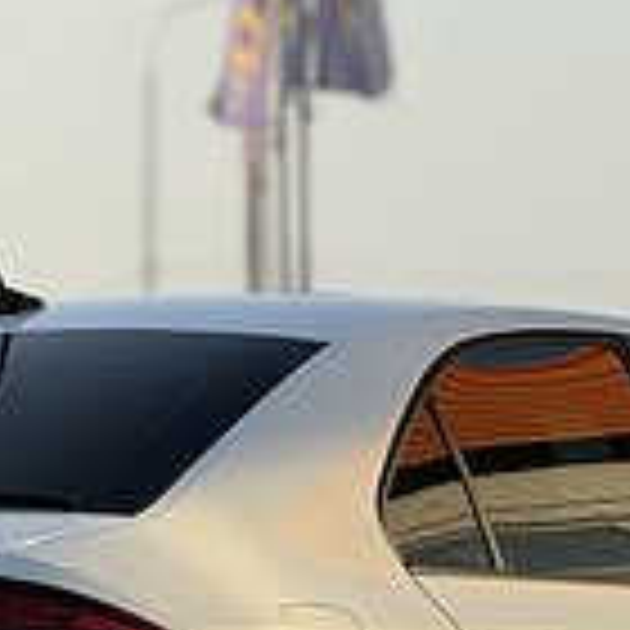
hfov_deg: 4.2
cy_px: 760
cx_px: 216
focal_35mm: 415
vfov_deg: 4.2
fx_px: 8545
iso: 64
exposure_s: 1/1018
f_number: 2.8
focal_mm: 15.66
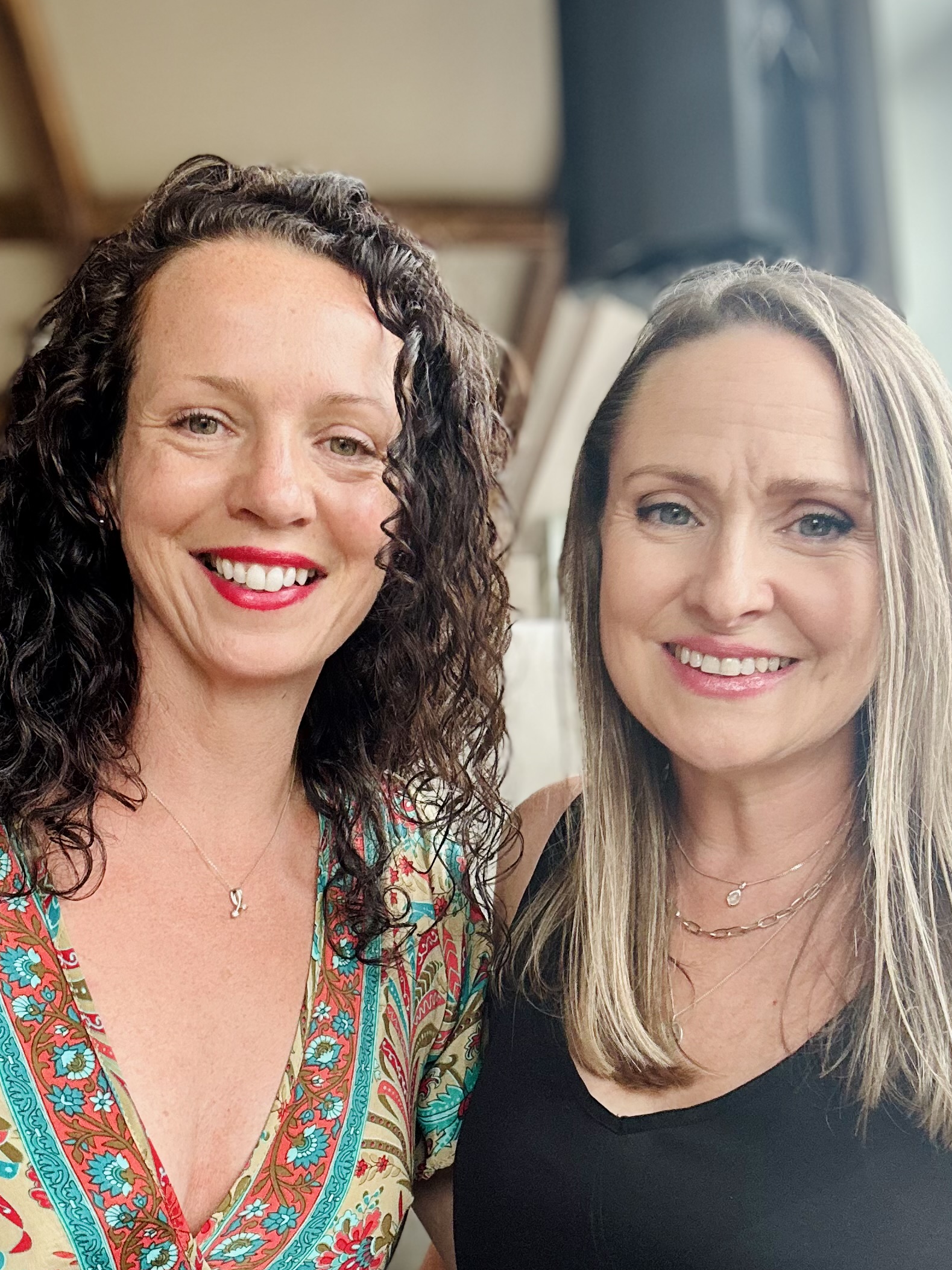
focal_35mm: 44
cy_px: 734
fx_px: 1613
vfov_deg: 42.8
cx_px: 414
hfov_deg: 32.8
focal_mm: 2.69
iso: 50
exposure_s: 1/121
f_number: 1.9
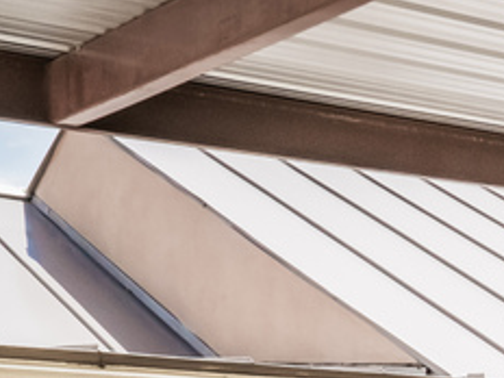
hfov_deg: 11.9
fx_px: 1369
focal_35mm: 94
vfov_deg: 14.9
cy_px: 508
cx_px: 1458
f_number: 7.1
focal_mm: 9
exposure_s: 1/400
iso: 500
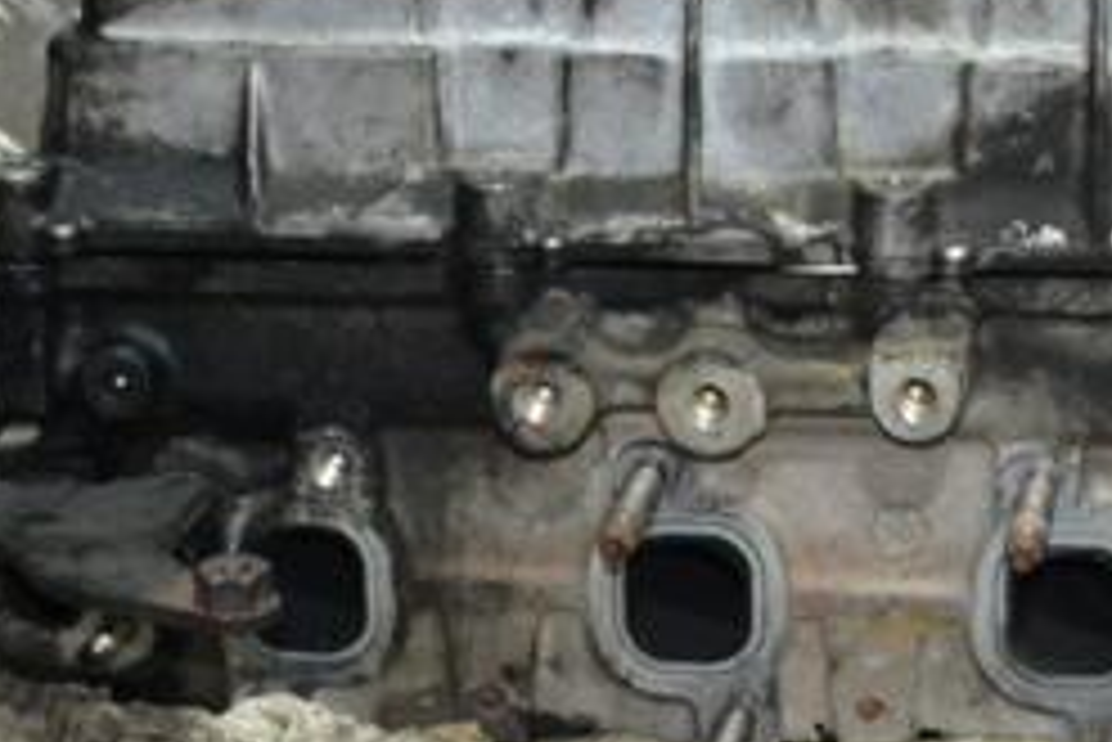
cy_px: 184
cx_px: 963
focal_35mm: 124
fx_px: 3832
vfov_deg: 11.0
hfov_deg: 16.3
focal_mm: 34
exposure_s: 1/60
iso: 2000
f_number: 5
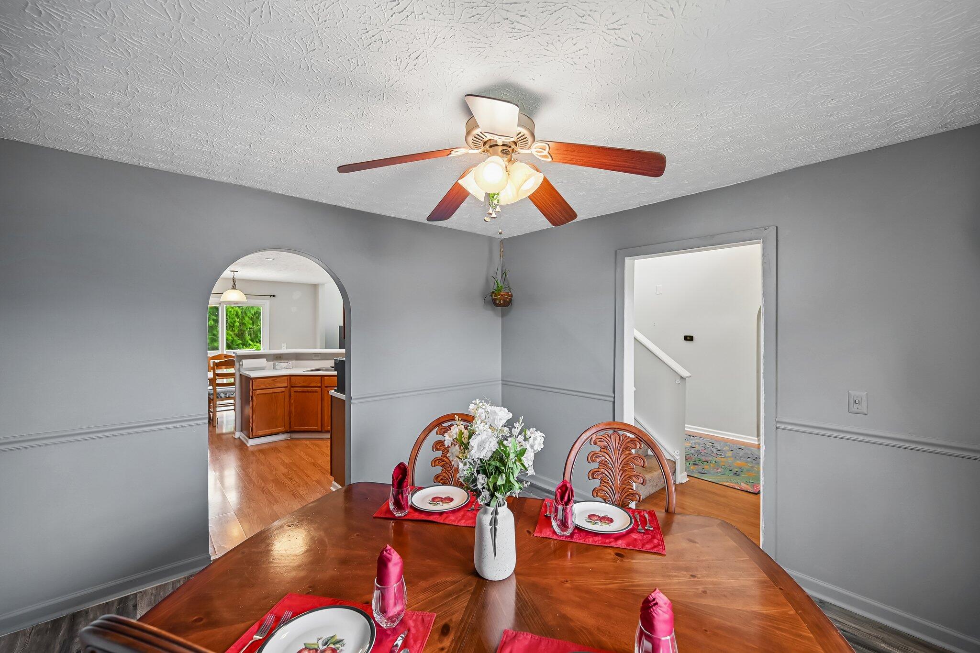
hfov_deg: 104.3
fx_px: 381
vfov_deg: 81.2
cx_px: 490
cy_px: 326
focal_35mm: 14
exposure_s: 1/20
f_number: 4
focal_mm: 14
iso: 400
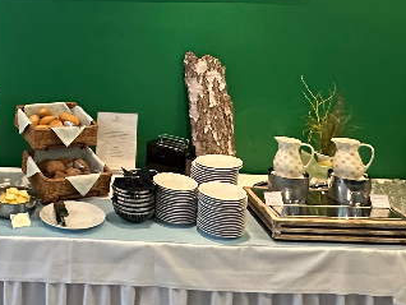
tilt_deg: +0.8
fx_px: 516
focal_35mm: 44
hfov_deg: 40.7
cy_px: -9
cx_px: 68
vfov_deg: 30.3
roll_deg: -1.2
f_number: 2.2
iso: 640
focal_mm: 2.22
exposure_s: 1/50
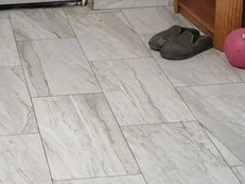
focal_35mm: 102
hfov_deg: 19.1
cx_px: 46
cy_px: -24
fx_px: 722
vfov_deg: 14.1
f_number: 1.8
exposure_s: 1/120
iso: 640
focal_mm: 5.4
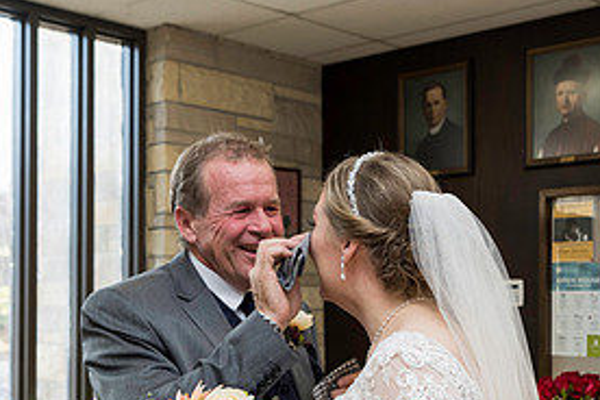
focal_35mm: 61
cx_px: 402
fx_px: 1017
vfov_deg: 22.1
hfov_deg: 32.6
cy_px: 292
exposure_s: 1/200
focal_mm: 29
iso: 640
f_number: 4.5
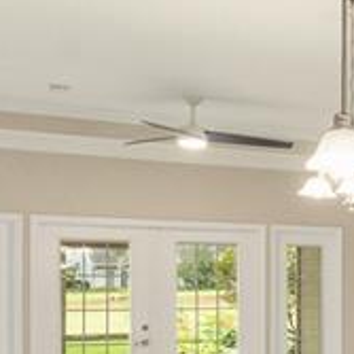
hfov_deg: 15.8
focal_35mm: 82
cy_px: 271
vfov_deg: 21.0
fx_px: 945
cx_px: 742
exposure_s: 1/30
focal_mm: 15.7
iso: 5000
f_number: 7.1
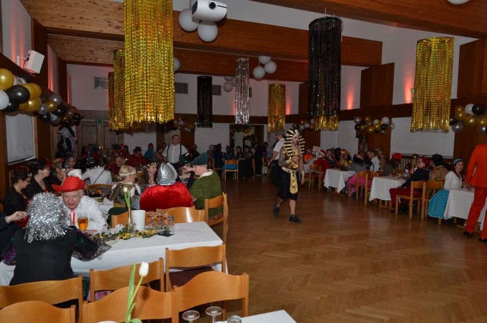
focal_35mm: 24
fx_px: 324
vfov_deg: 52.9
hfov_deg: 73.8
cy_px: 162
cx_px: 244
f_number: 5.6
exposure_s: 1/60
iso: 320
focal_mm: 16
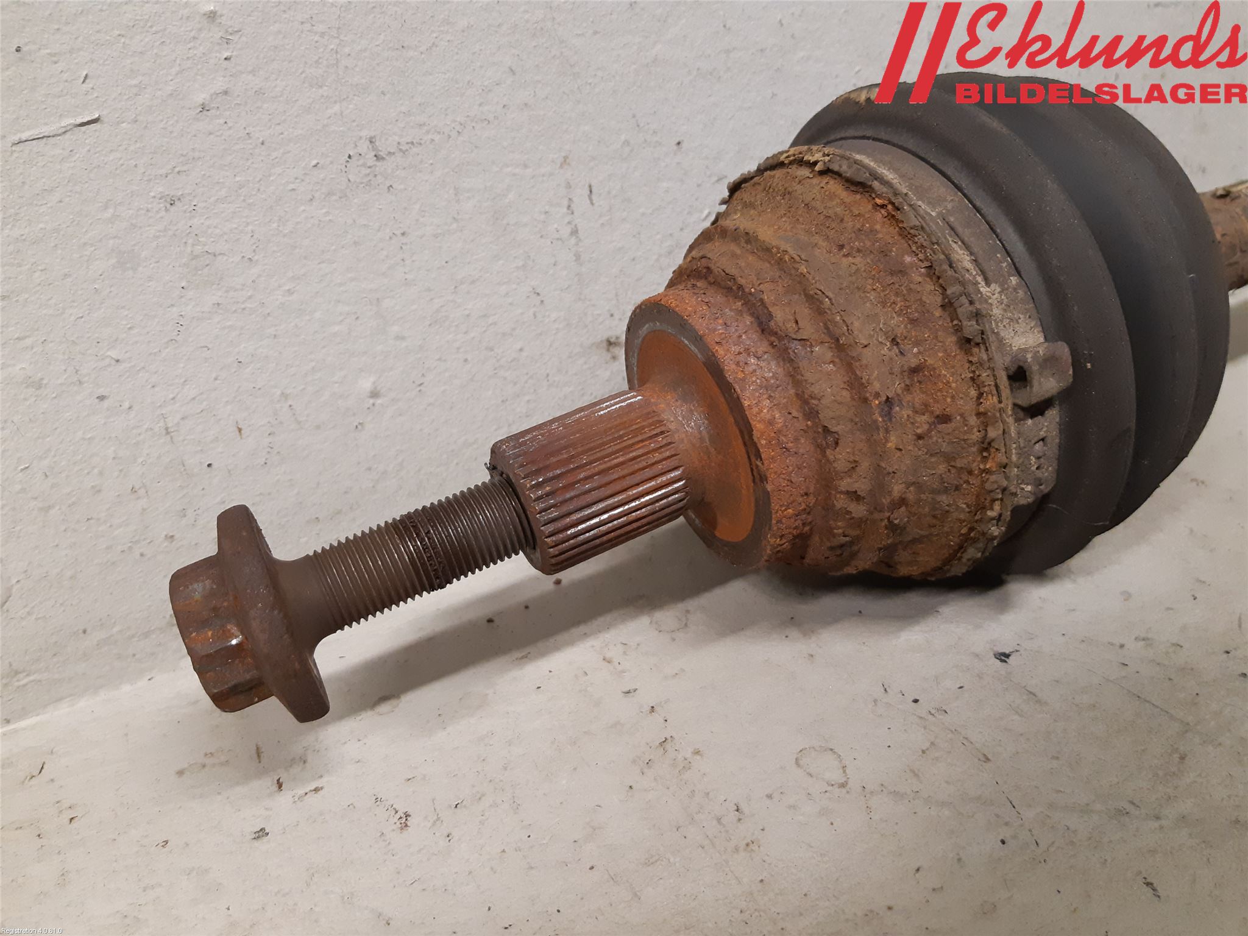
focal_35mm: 26
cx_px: 624
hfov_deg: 67.3
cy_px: 468
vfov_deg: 53.1
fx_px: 937
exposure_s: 1/50
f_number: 1.7
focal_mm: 3.93
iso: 250
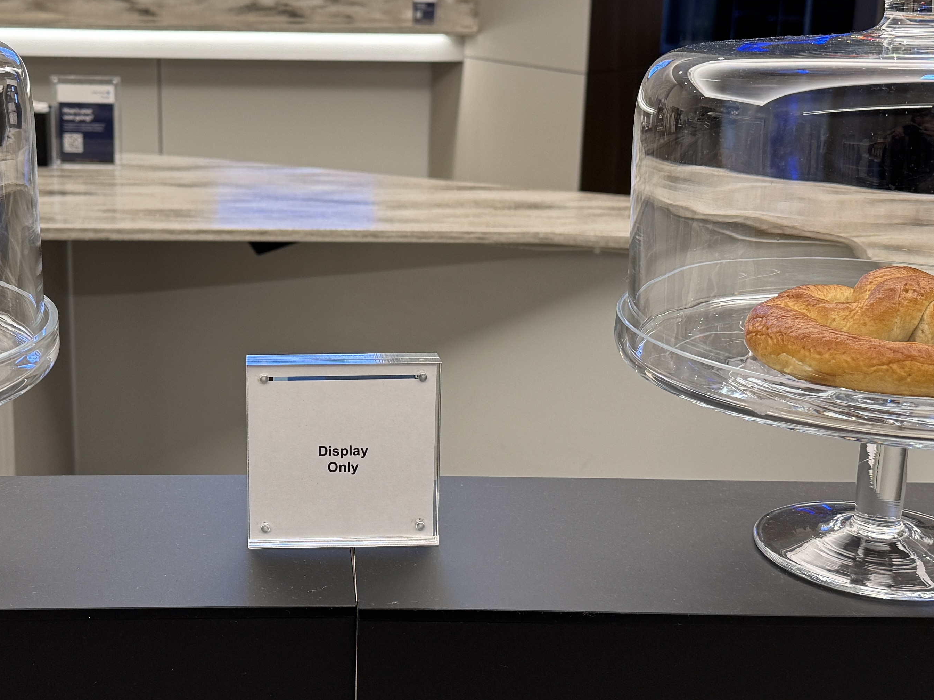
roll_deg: -0.5
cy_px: 292
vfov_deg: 28.5
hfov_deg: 37.2
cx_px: 324
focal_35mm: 51
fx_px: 1376
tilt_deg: -13.8
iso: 125
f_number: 1.78
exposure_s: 1/60
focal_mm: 6.76
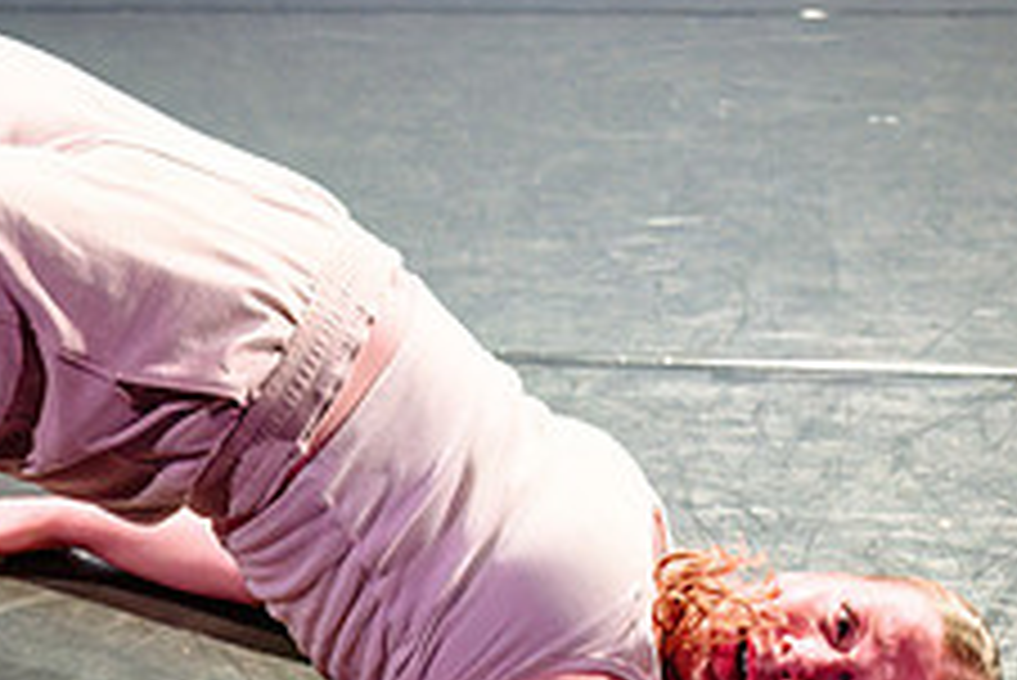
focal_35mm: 119
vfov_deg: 11.5
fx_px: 3364
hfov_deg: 16.5
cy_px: 419
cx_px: -203
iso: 800
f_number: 2.8
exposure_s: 1/300
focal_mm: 27.5
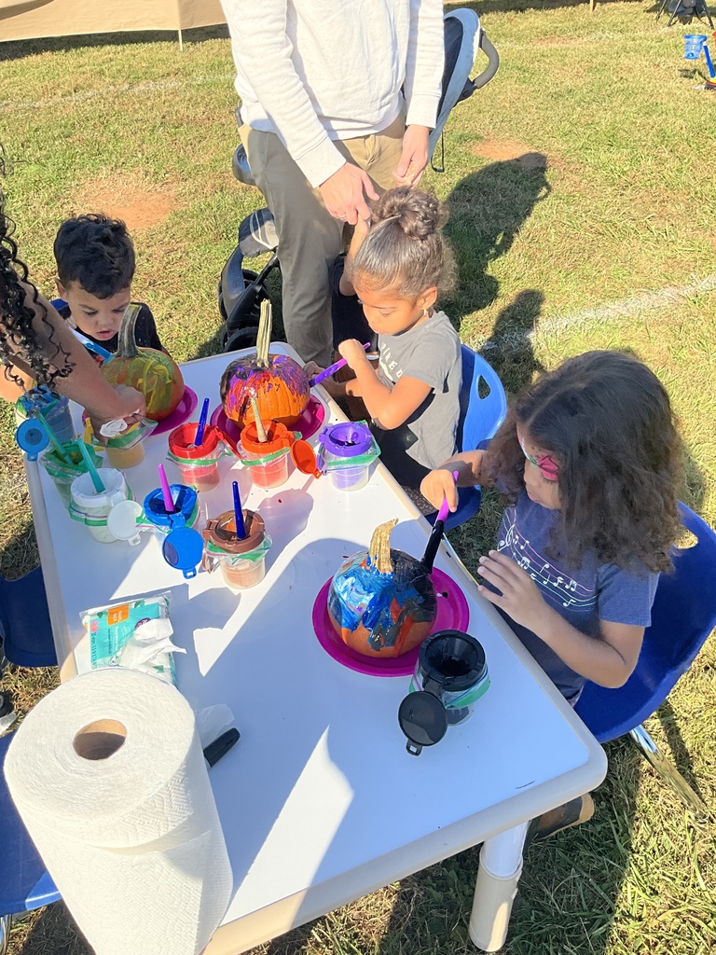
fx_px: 800
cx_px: 358
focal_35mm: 29
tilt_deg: -40.4
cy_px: 478
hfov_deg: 48.2
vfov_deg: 61.7
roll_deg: +0.5
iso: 25
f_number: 1.8
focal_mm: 3
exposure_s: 1/929
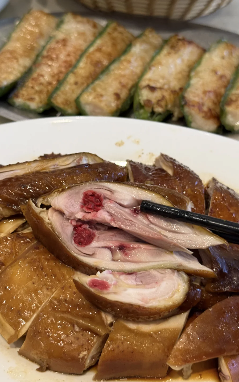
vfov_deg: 39.6
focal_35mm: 51
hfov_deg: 25.3
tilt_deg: -46.0
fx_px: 532
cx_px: 132
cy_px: 191
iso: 125
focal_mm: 6.76
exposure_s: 1/50
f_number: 1.78
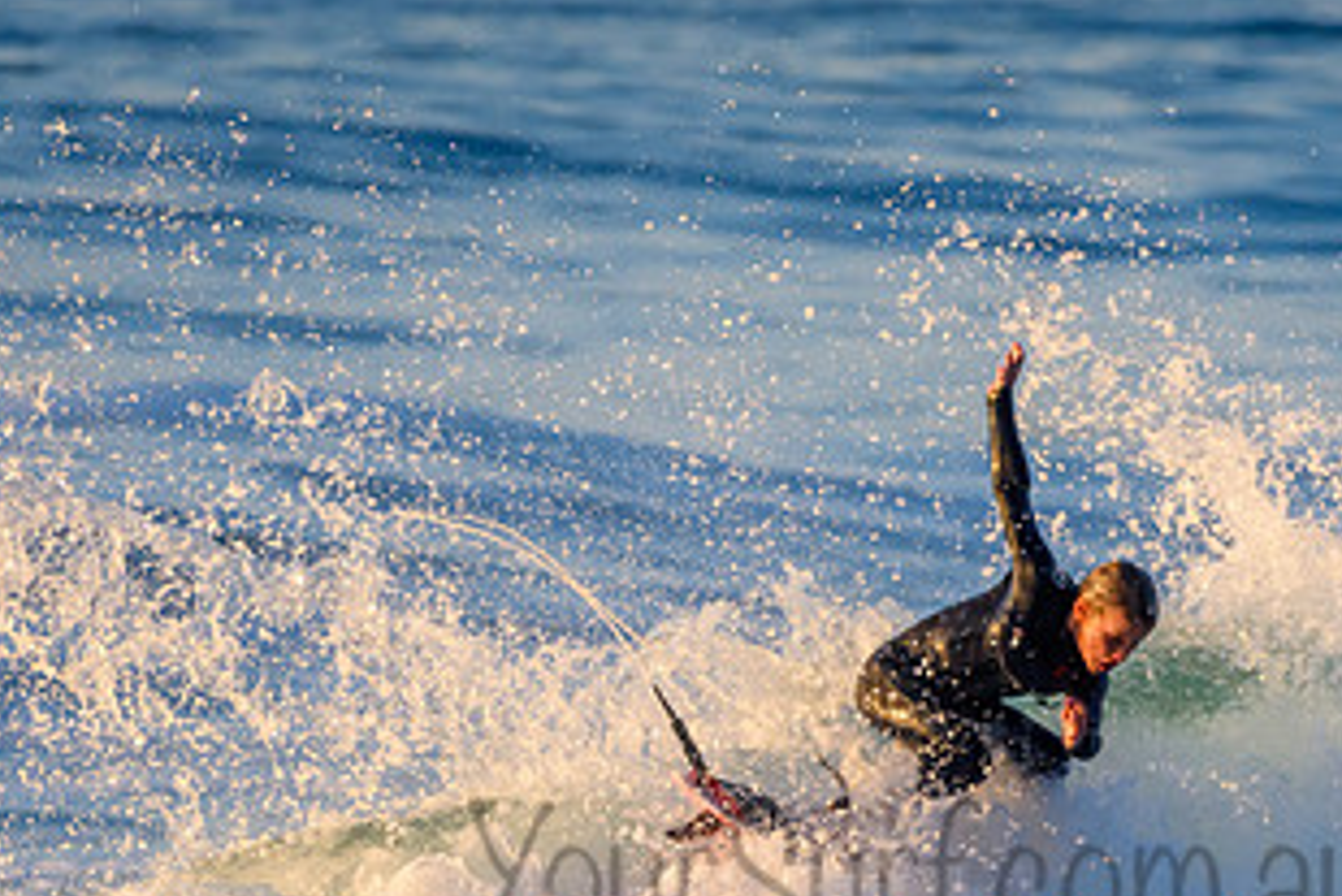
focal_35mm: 1403
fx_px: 52323
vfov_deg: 1.0
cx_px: 918
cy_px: 829
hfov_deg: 1.5
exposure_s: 1/1600
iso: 720
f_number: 5.6
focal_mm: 500
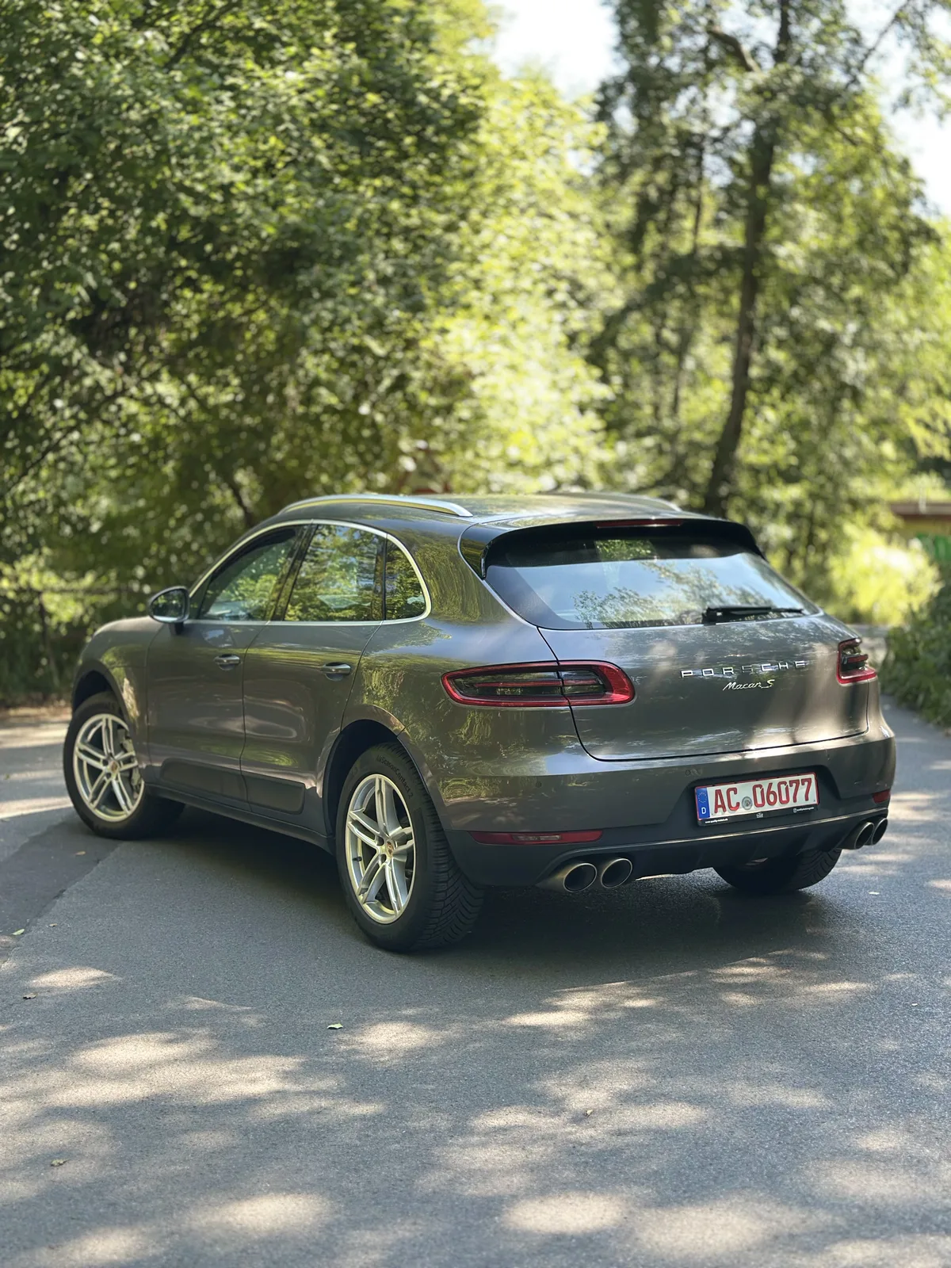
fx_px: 1758
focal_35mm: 48
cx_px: 476
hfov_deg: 30.3
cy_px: 634
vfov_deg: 39.7
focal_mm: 6.86
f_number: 1.78
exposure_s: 1/171
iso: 100
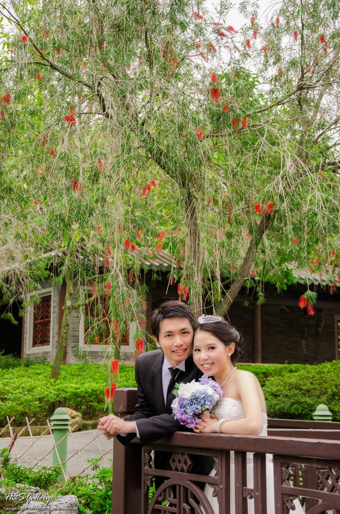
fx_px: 960
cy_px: 257
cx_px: 170
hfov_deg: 20.1
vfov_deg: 29.9
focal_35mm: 68
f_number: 4.8
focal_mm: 45
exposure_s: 1/40
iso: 100
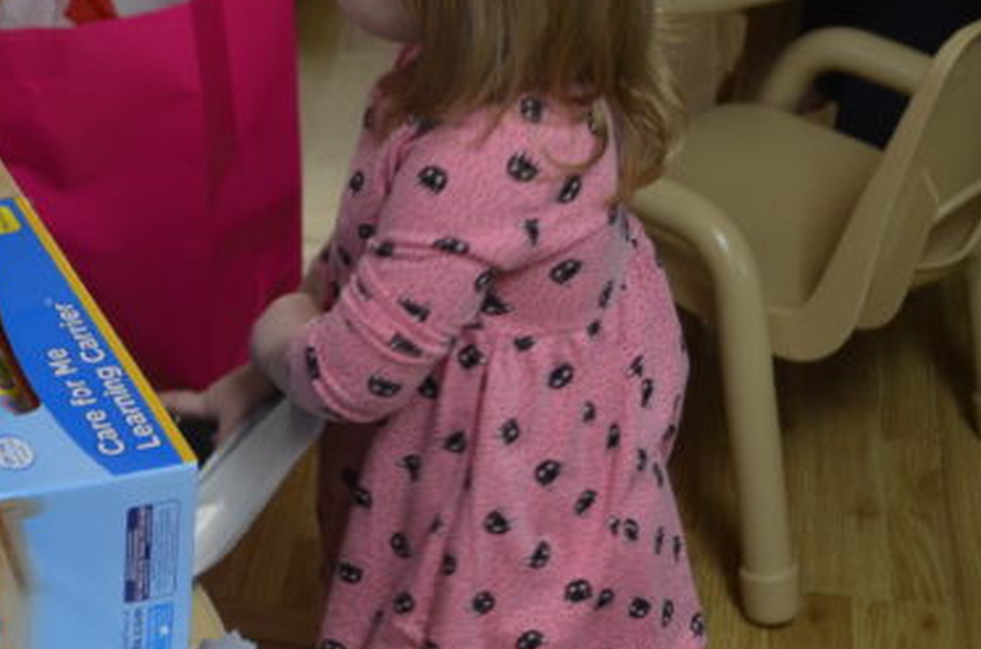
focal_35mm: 107
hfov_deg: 18.6
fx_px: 2910
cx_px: -29
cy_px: 352
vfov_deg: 12.7
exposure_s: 1/60
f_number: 4.2
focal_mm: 26
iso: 560
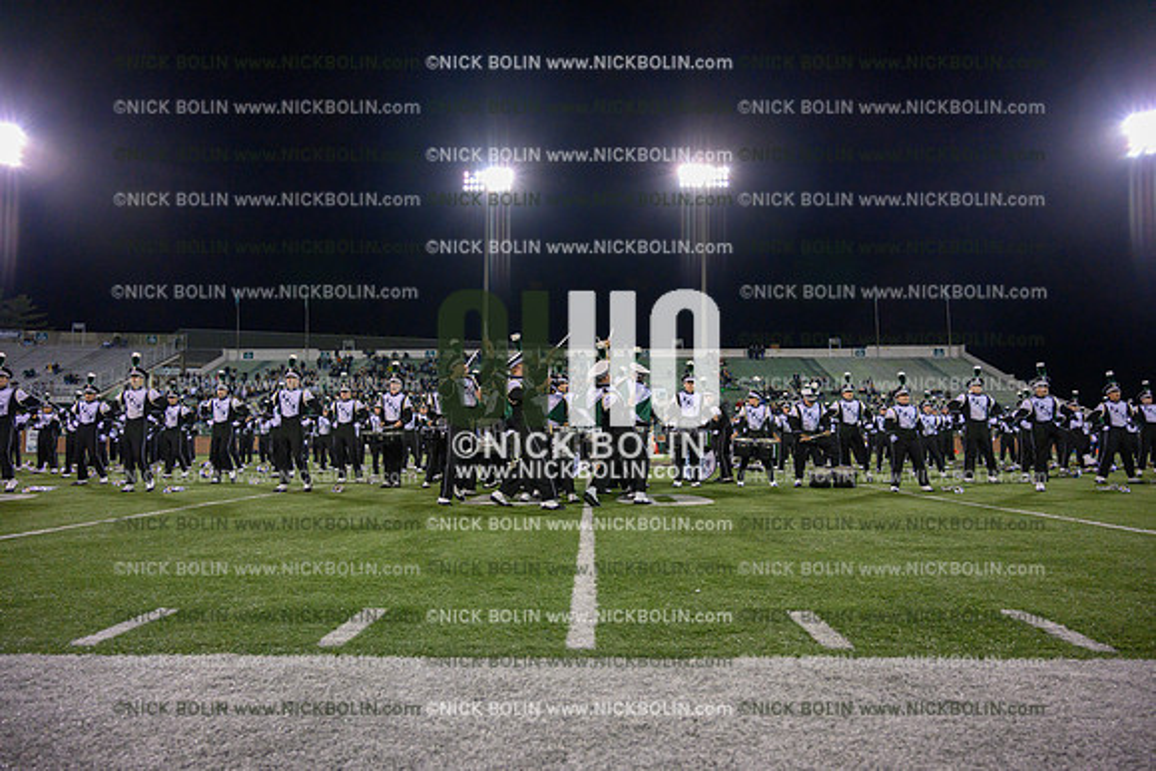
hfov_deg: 73.7
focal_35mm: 24
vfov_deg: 53.2
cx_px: 578
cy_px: 386
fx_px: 771
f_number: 4
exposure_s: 1/1000
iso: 5000
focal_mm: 24
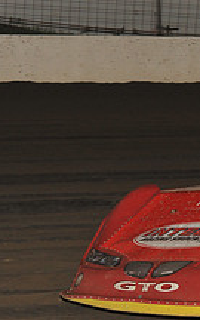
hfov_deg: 5.9
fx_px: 1910
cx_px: 356
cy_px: 179
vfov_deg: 9.6
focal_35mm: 219
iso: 800
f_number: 6.3
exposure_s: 1/320
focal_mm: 80
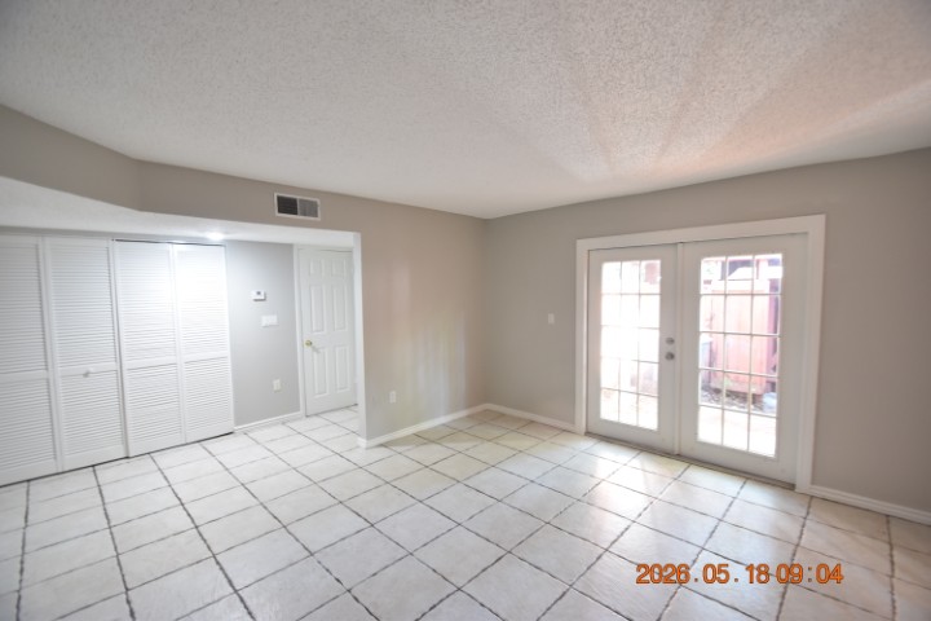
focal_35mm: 15
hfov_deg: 100.4
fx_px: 388
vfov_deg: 77.3
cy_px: 310
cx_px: 466
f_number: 3.5
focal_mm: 10
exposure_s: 1/15
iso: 800
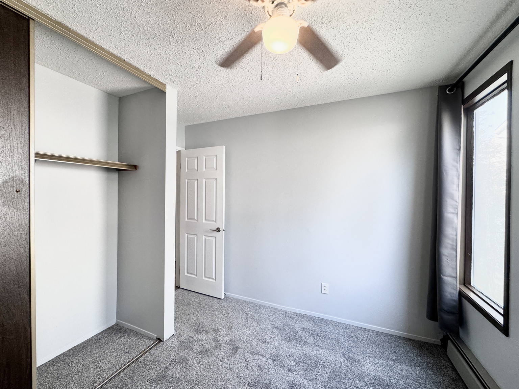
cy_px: 194
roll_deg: -0.4
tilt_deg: -0.5
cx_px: 260
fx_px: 210
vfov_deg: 85.7
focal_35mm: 14
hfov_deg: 102.1
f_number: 2.2
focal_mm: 2.22
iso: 100
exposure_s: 1/120
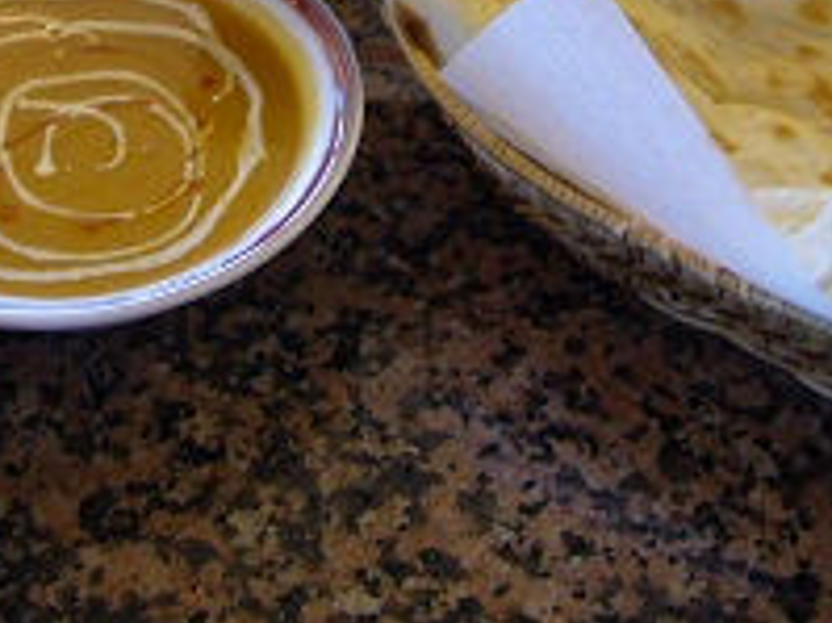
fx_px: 1729
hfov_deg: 27.0
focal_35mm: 72
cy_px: -96
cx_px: 380
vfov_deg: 19.4
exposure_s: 1/15
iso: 100
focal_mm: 4.6
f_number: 2.8
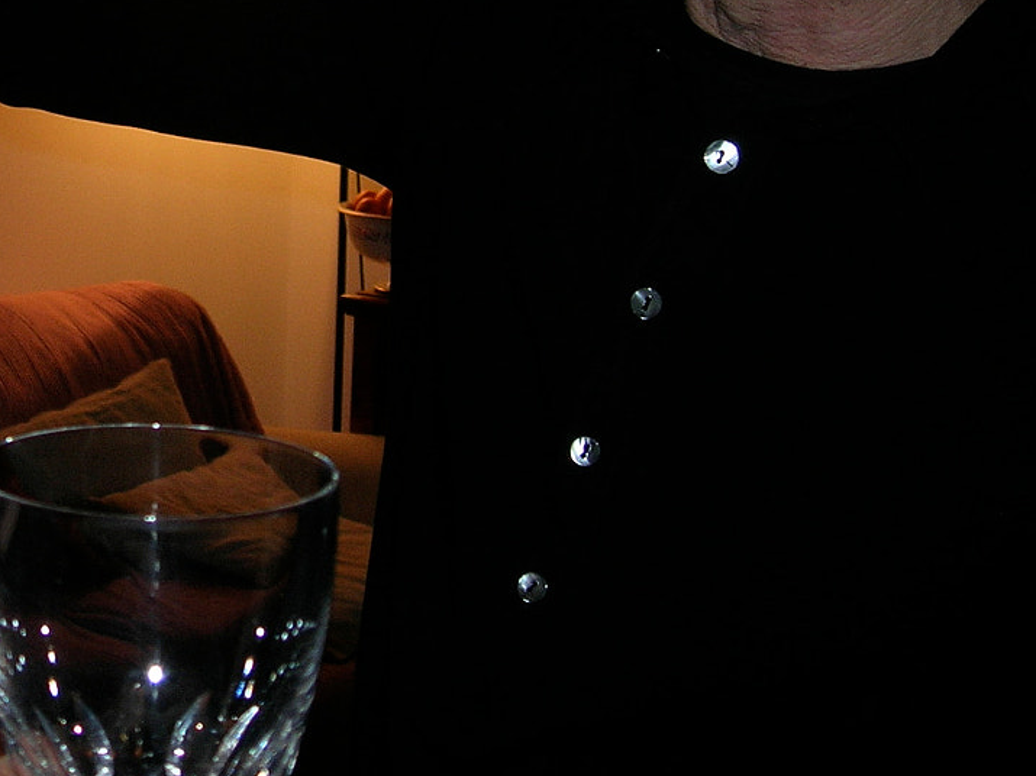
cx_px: 103
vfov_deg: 17.1
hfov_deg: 22.5
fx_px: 2543
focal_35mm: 85
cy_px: 84
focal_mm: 7.8
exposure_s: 1/60.1
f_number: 2.8
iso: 64
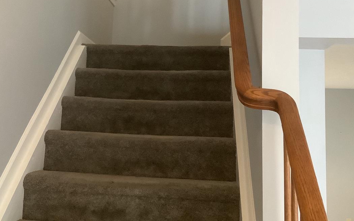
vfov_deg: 28.3
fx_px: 434
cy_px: 69
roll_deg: -2.1
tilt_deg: +7.2
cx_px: 140
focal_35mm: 45
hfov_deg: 44.1
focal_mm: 3.3
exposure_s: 1/40
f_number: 2.4
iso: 320
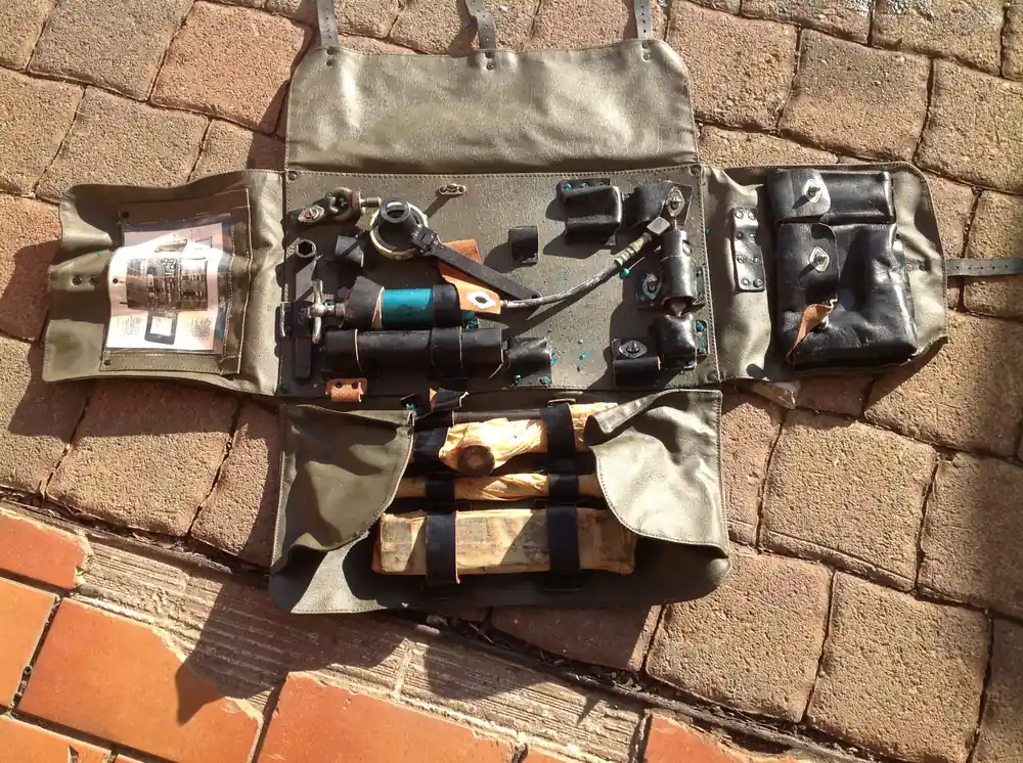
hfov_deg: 52.7
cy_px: 382
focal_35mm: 35
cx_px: 512
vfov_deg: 40.6
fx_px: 1032
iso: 50
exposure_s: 1/549
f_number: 2.4
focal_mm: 4.28
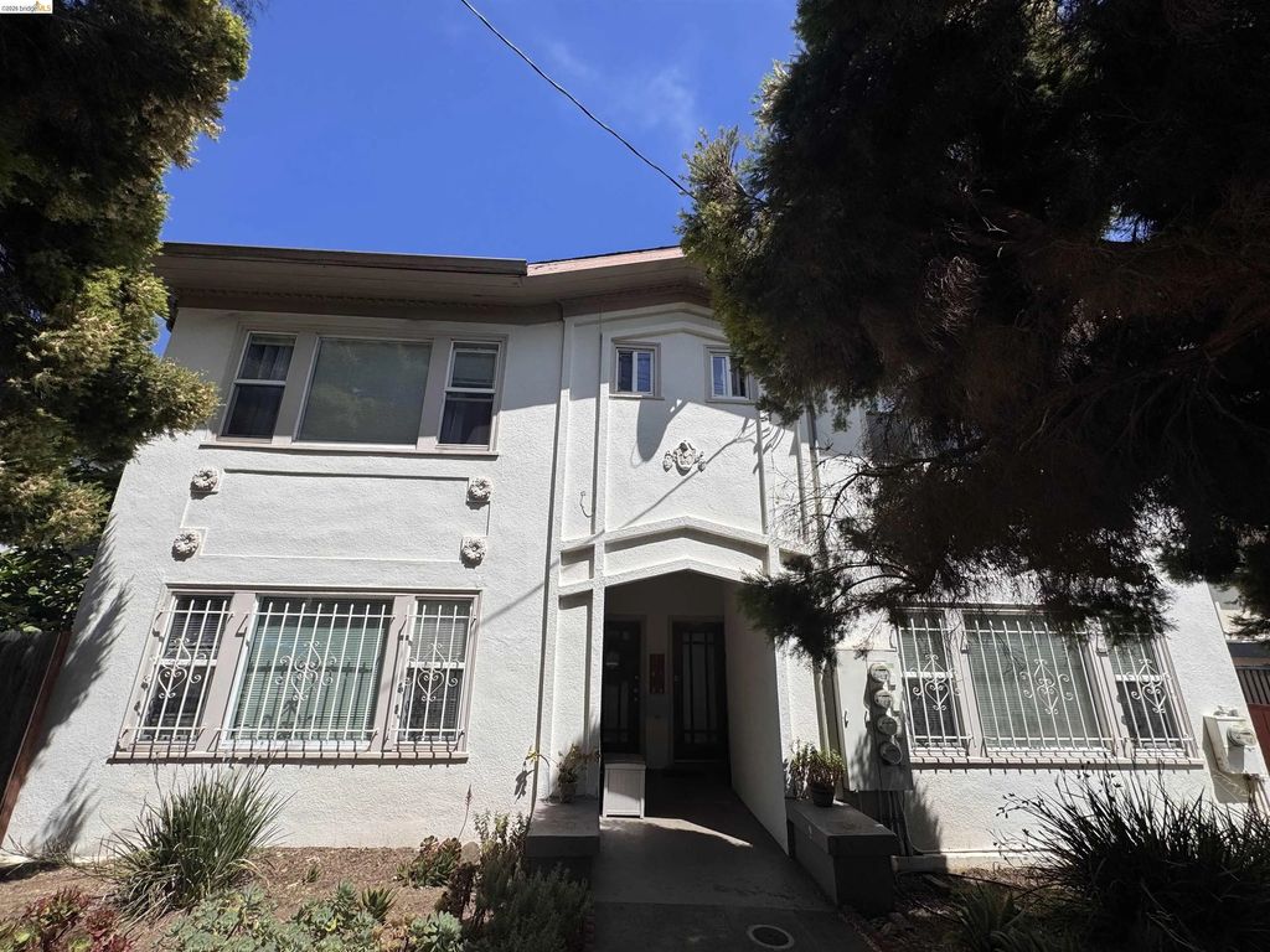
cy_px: 476
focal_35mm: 14
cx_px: 635
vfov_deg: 85.7
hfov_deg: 102.1
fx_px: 514
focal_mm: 2.22
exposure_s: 1/3546
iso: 50
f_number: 2.2
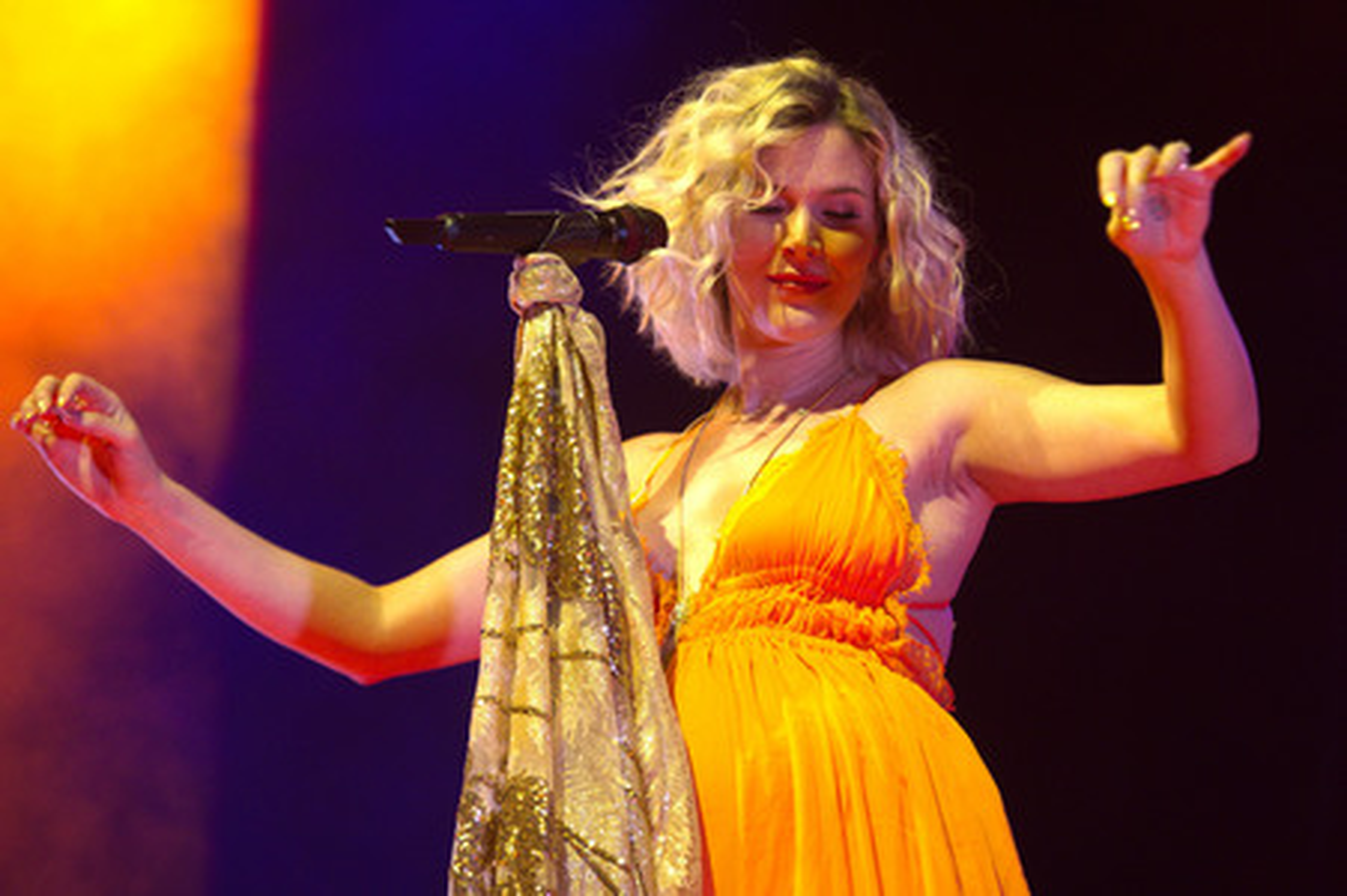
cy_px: 448
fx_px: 3926
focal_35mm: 105
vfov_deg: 13.0
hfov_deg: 19.5
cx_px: 674
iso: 1600
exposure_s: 1/160
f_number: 2.8
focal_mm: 105
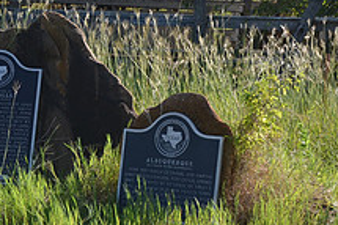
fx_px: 1326
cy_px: 154
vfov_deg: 9.7
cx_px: 97
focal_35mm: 141
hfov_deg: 14.5
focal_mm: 35
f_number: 6.3
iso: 200
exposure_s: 1/160
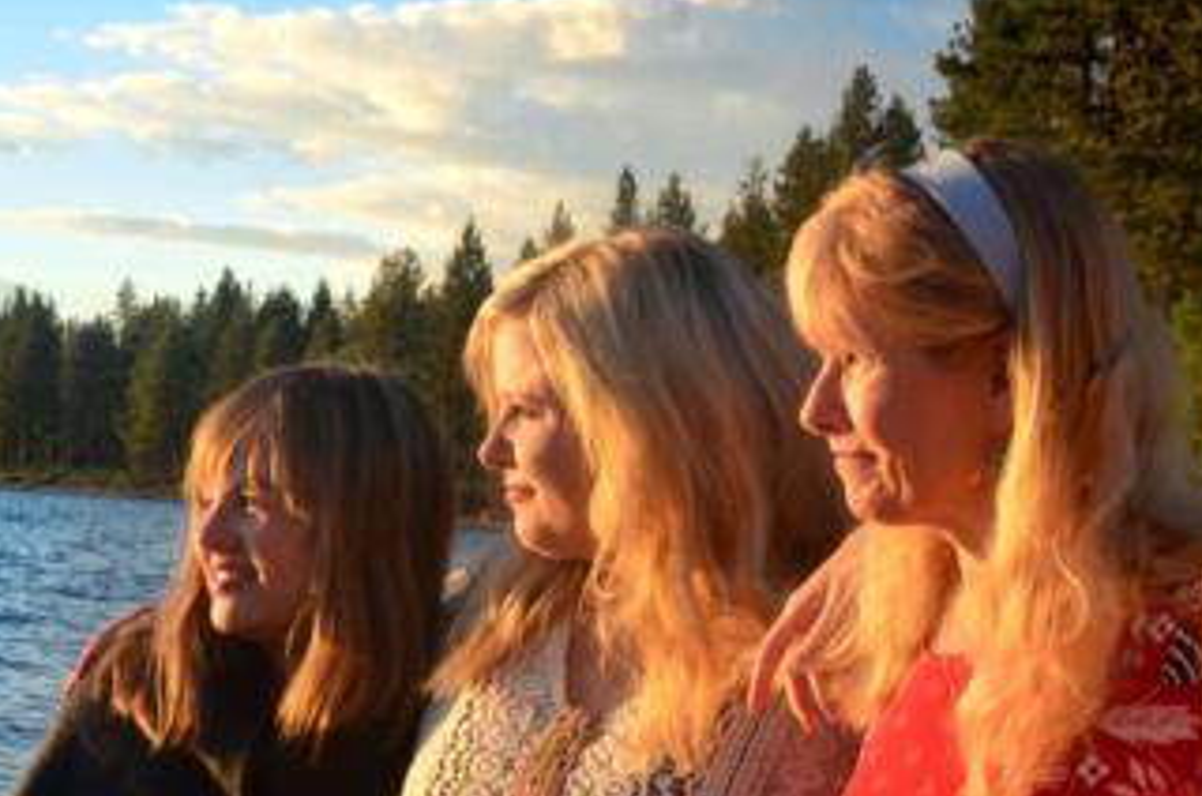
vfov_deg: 14.6
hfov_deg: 22.0
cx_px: 586
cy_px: 633
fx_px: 3099
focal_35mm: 93
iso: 200
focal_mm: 31
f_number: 16
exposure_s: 1/40
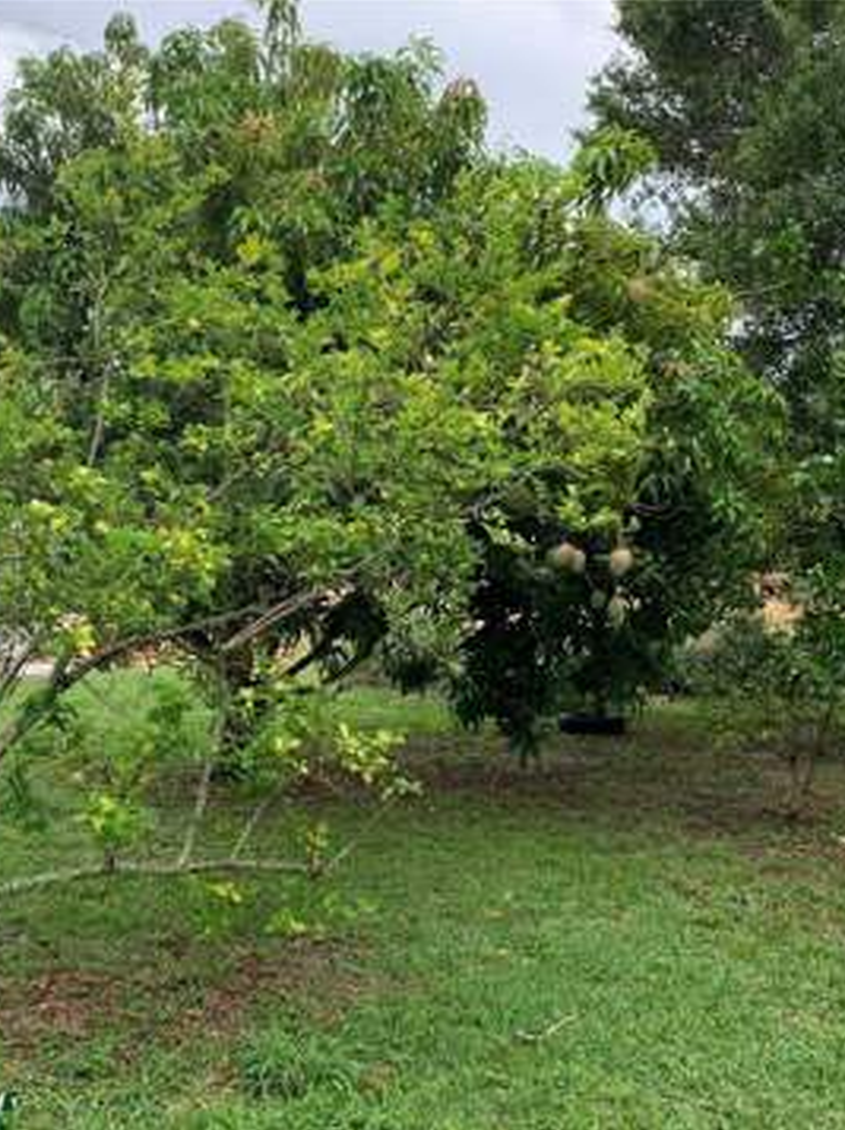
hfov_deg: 39.5
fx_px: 1141
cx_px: 206
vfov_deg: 52.7
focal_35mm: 35
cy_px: 567
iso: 25
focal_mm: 4.25
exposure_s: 1/488
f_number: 1.8
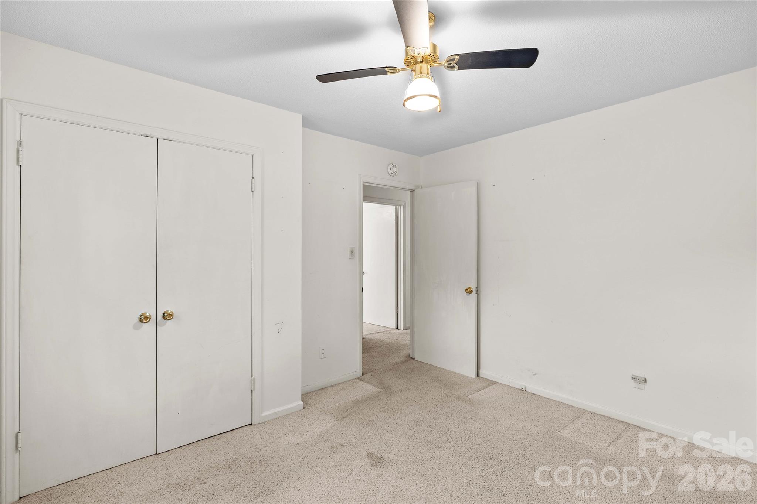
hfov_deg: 96.7
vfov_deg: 73.7
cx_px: 378
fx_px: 336
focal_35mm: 16
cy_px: 252
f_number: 8
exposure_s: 1/1.25
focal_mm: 16
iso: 100
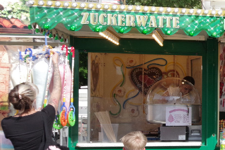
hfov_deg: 21.7
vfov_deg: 16.4
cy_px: 92
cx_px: 303
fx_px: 518
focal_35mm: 83
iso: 800
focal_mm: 20
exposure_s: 1/500
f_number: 10
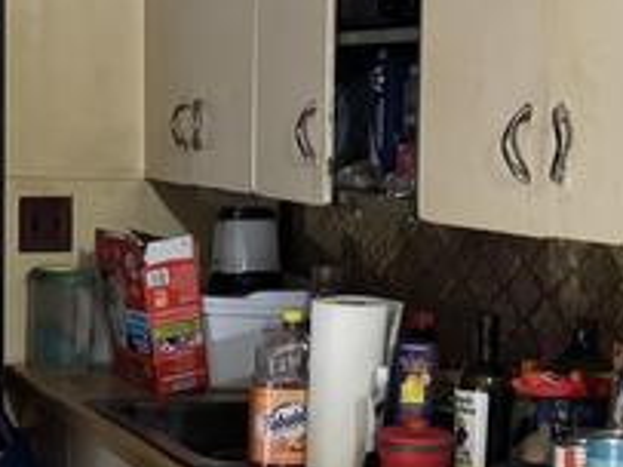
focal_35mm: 101
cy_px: 378
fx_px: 1817
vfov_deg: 14.5
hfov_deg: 19.2
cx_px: 78
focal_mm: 6.76
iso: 1000
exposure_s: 1/30
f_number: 1.78
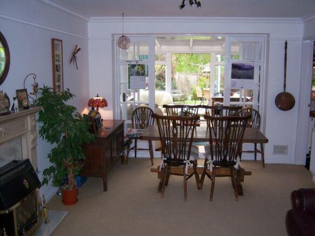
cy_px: 118
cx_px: 158
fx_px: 328
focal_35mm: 36
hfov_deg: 51.4
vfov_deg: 39.6
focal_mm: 7.5
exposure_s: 1/60
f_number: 2.8
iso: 160
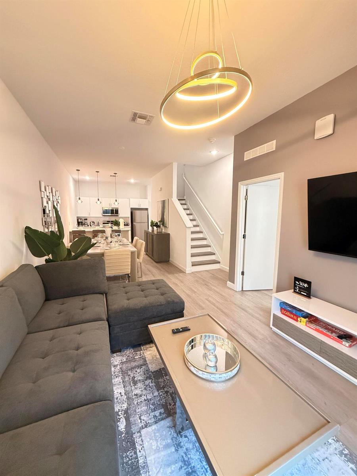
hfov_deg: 85.7
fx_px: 193
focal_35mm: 14
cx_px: 178
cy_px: 238
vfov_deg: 102.1
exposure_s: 1/60
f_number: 2.2
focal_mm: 2.22
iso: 800
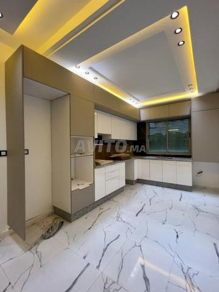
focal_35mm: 13
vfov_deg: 106.2
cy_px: 146
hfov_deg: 89.9
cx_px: 110
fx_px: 110
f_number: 1.8
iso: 160
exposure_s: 1/100
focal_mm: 1.57
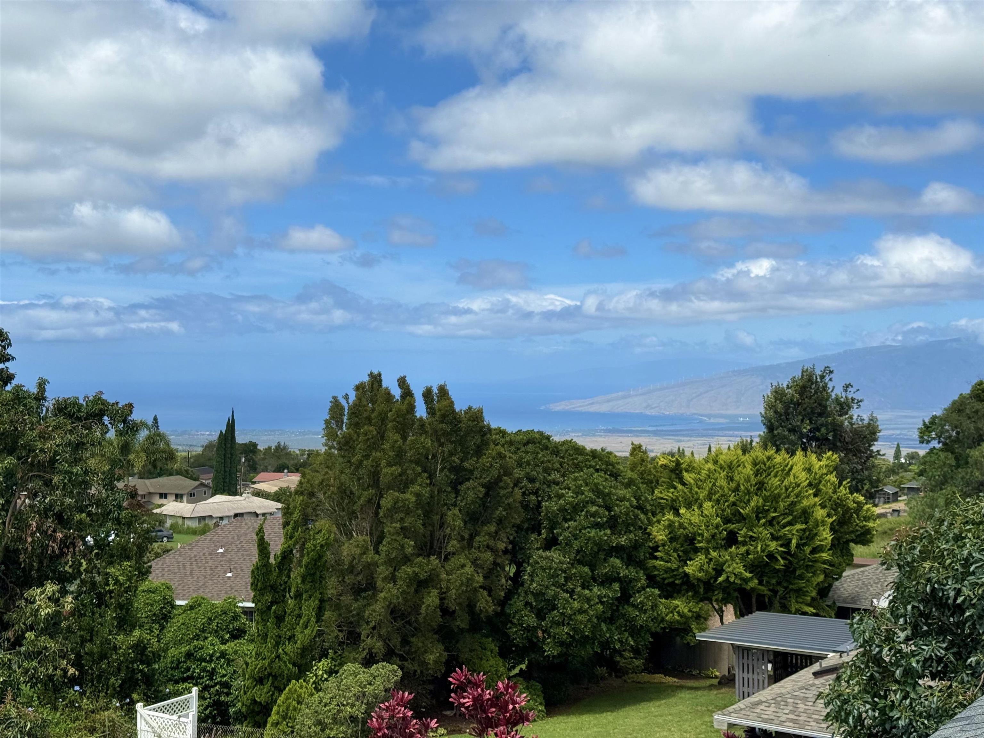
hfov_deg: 39.7
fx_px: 1364
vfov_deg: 30.3
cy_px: 369
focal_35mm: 48
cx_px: 492
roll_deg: +0.3
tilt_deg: -0.6
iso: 64
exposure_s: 1/7874
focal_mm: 6.76
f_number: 1.78
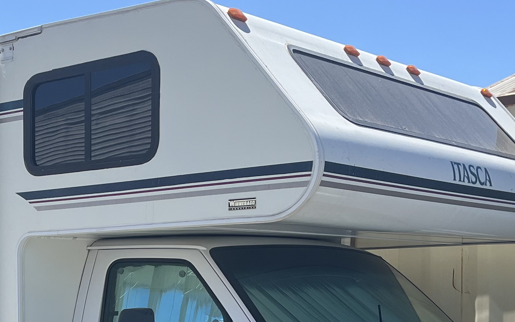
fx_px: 1053
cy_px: 351
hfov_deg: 26.8
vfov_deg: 16.9
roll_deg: -0.2
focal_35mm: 75
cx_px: 75
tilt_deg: -3.1
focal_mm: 5.1
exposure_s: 1/3215
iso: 50
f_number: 1.6
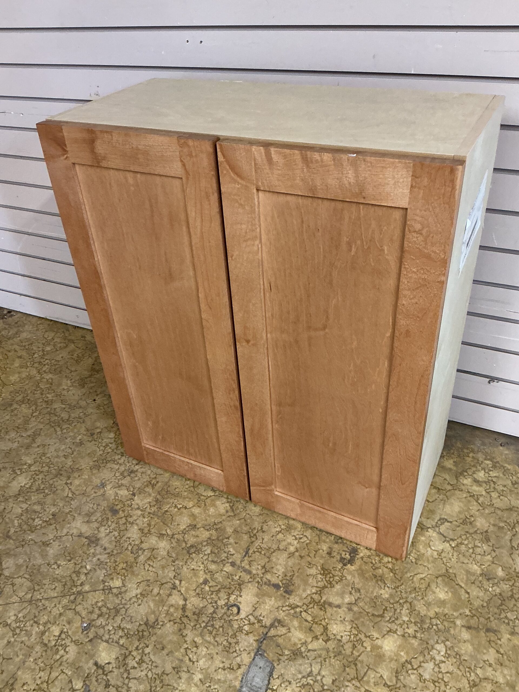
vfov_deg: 61.7
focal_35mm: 29
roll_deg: +4.8
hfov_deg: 48.2
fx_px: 580
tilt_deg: -35.1
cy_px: 346
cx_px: 260
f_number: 1.8
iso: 160
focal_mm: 3
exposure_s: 1/60
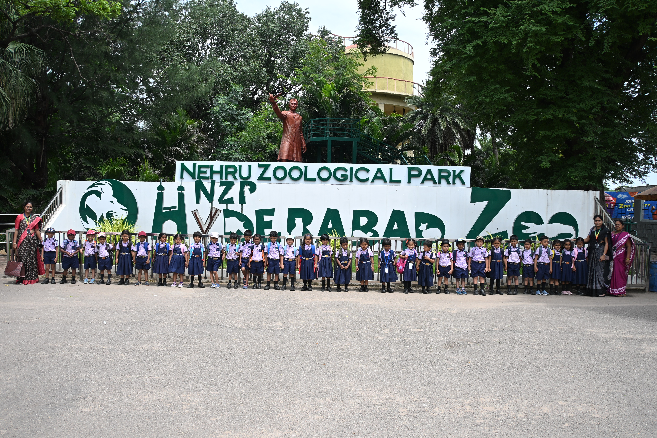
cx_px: 328
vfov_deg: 29.4
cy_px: 219
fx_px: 835
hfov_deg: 43.0
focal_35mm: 46
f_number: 7.1
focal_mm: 30.5
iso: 100
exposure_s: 1/400
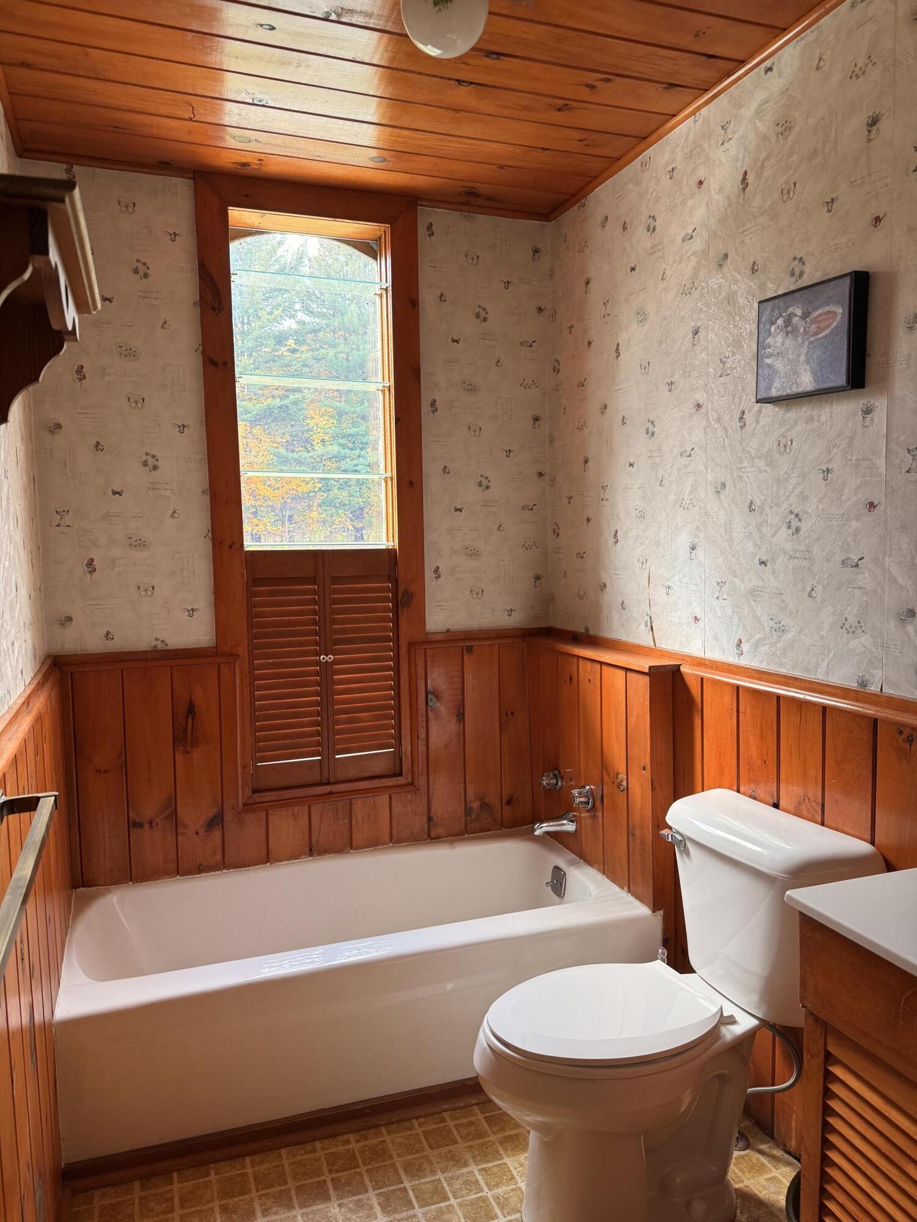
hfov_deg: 56.8
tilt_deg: -3.7
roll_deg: +0.4
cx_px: 458
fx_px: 848
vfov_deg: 71.6
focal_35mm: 24
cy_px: 611
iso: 160
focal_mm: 6.76
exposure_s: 1/121
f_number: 1.78
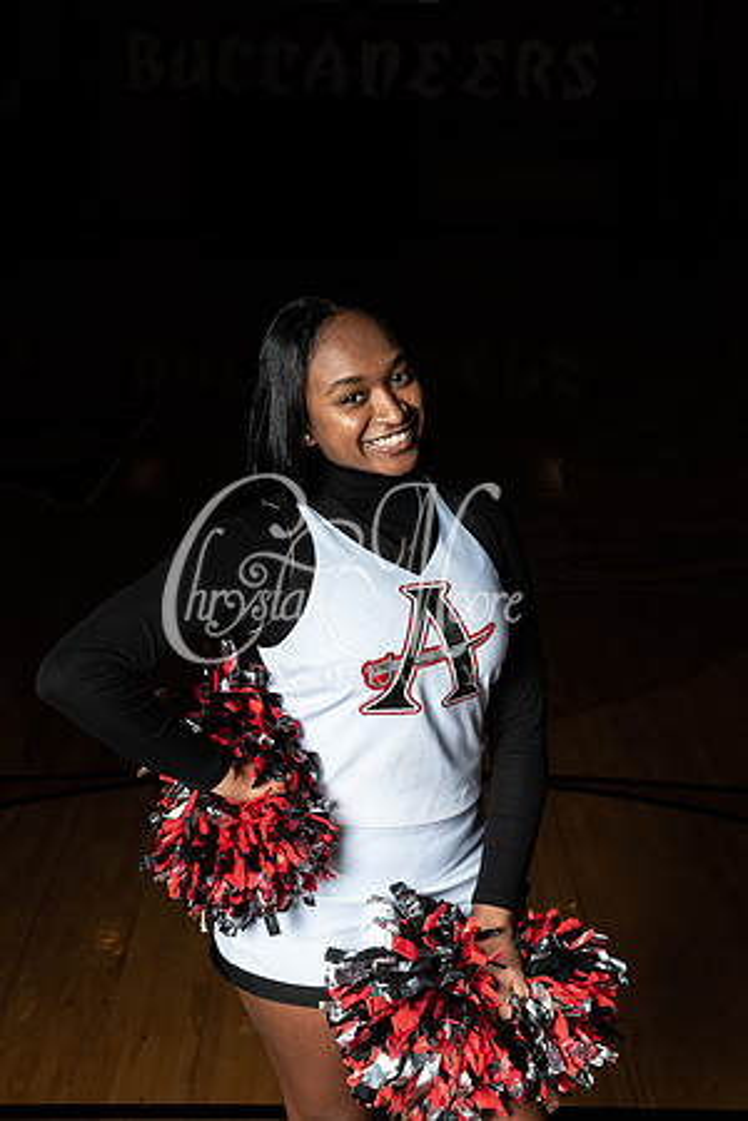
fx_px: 1870
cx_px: 374
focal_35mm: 60
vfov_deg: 33.4
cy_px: 560
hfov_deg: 22.6
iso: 320
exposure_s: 1/200
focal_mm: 60
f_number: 14
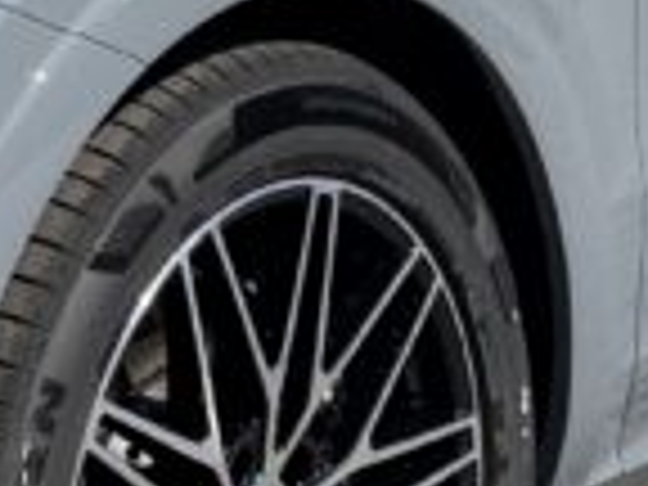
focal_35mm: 175
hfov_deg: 11.2
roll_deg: +0.6
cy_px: -439
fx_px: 3276
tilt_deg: -1.2
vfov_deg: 8.1
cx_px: 40
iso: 80
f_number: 1.78
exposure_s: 1/4673
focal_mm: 6.76
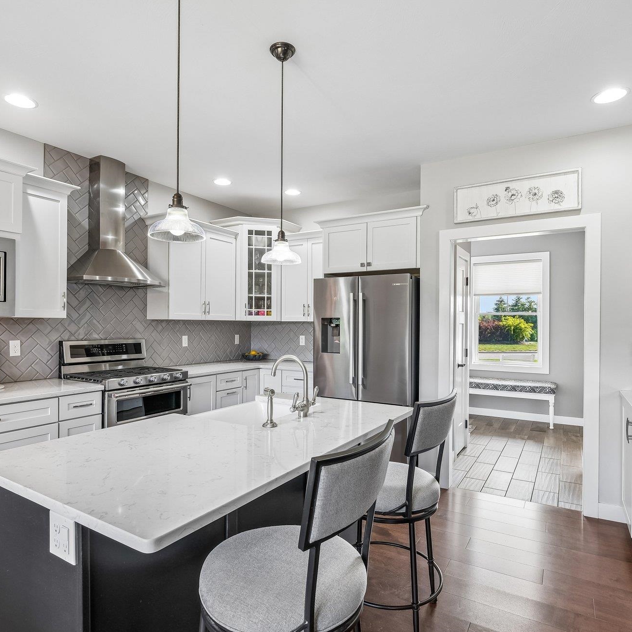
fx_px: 413
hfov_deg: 74.8
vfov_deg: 74.8
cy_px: 327
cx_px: 308
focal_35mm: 20
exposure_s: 1/15
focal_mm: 10
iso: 200
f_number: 5.6
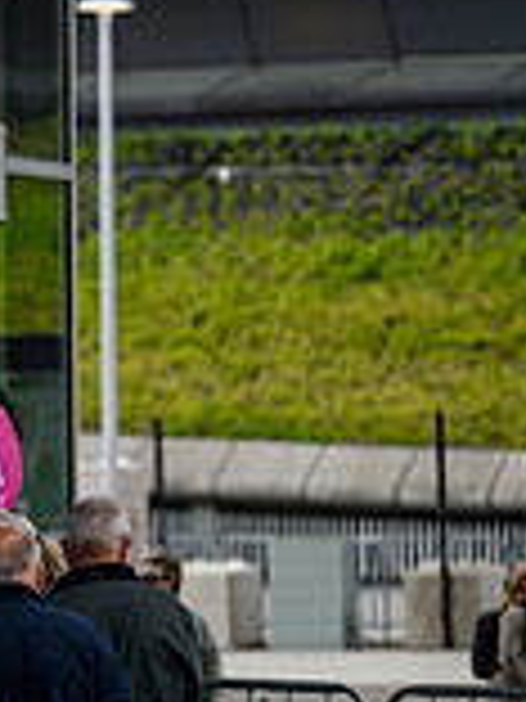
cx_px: -724
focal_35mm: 484
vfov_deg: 4.1
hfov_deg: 3.0
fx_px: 9806
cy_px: 407
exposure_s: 1/1250
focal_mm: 135
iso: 500
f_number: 3.2
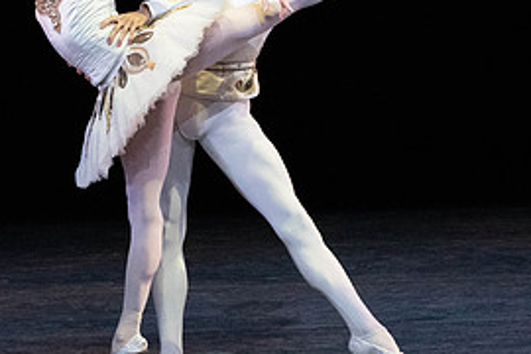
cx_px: 187
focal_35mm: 734
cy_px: 76
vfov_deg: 1.9
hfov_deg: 2.8
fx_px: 10826
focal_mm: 342
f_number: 11
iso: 20000
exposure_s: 1/400
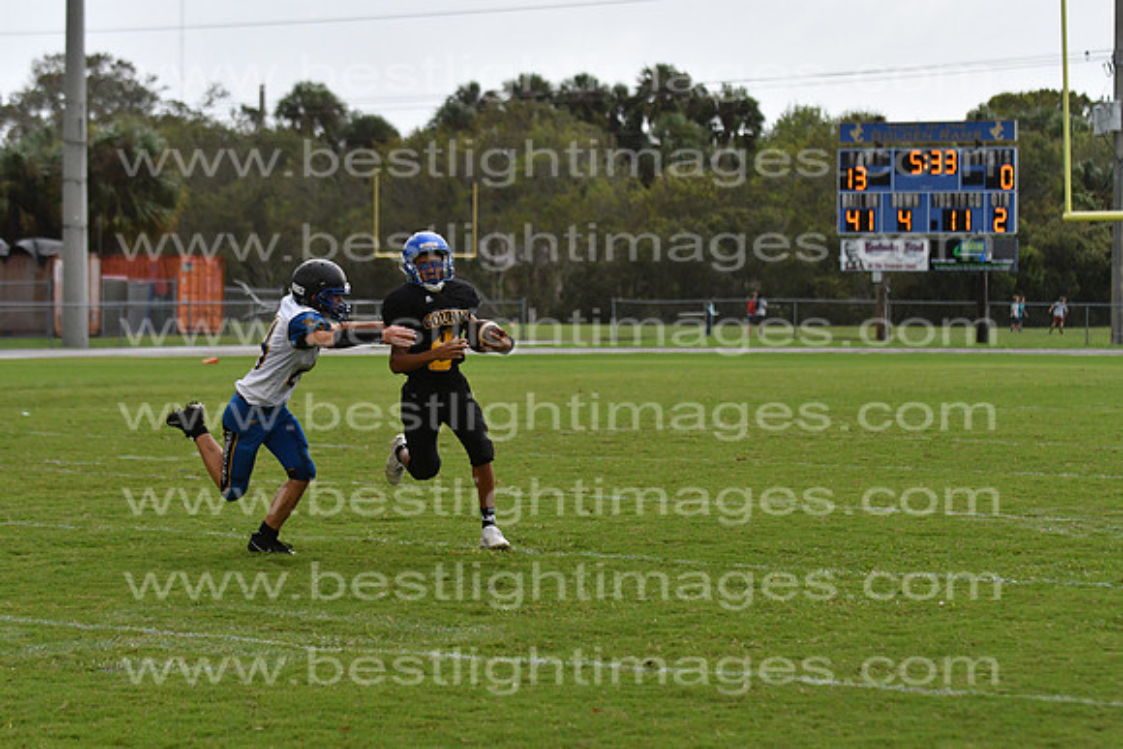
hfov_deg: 9.8
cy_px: 374
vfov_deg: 6.5
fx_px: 6552
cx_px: 562
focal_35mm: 210
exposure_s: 1/3200
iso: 1000
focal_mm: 140
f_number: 3.5
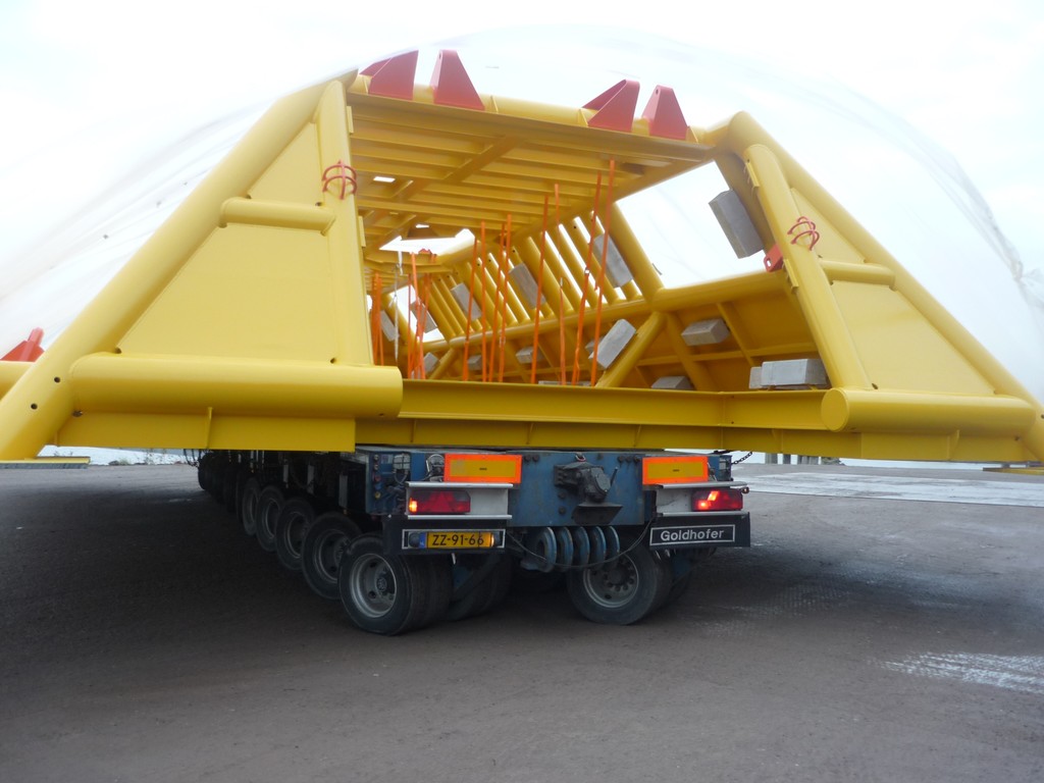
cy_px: 392
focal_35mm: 33
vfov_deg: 42.9
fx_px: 995
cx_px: 522
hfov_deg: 55.4
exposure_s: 1/40
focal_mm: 5.5
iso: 100
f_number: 2.8
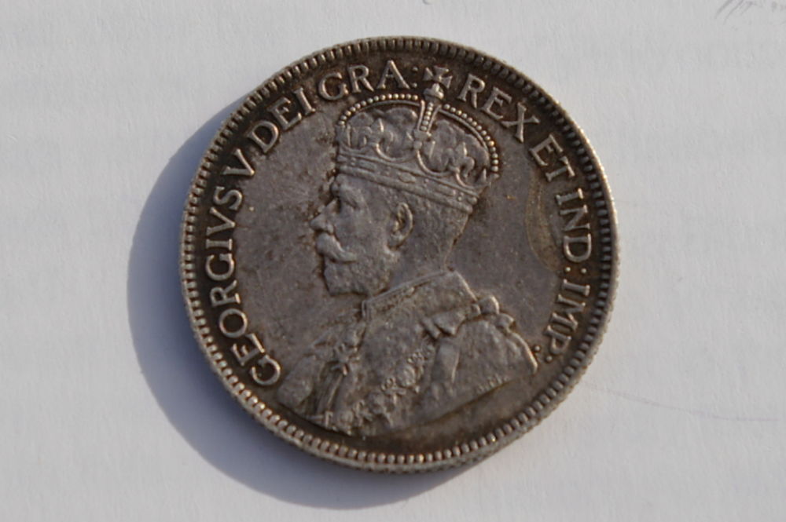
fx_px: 1473
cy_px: 261
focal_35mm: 68
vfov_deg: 20.1
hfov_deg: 29.9
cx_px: 393
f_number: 8
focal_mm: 45
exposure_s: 1/640
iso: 200
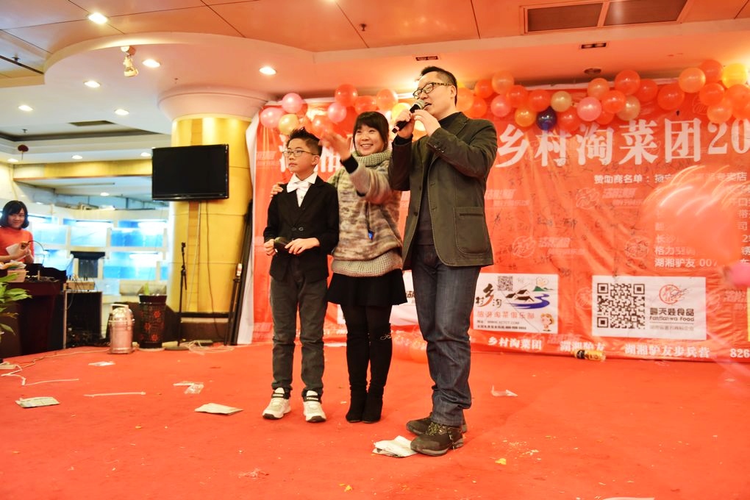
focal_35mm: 29
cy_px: 250
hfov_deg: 63.7
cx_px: 375
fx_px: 604
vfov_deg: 45.0
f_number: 2.8
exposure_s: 1/25
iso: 1250
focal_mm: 29
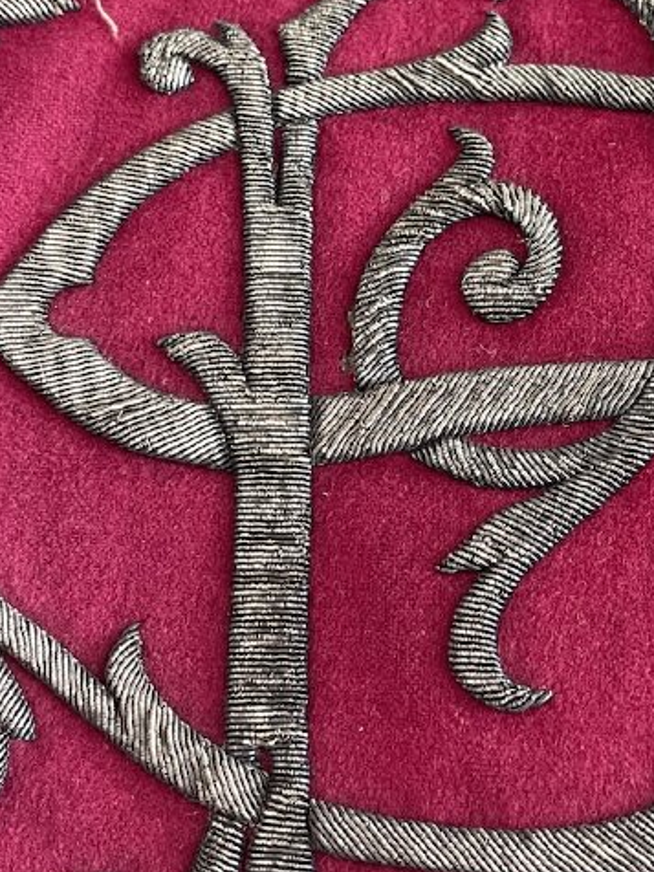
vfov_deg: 30.6
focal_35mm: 63
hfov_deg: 23.0
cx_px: 517
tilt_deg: -71.9
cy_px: 319
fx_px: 1587
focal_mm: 5.1
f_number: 1.6
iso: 200
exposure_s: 1/60
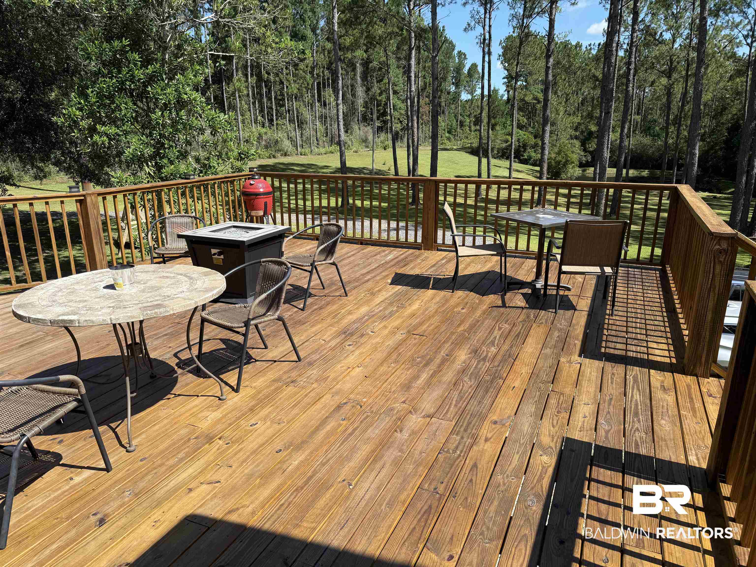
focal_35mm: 24
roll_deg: +1.2
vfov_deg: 56.8
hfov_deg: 71.6
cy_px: 284
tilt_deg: -16.1
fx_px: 524
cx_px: 378
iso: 80
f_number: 1.78
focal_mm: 6.76
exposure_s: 1/2370
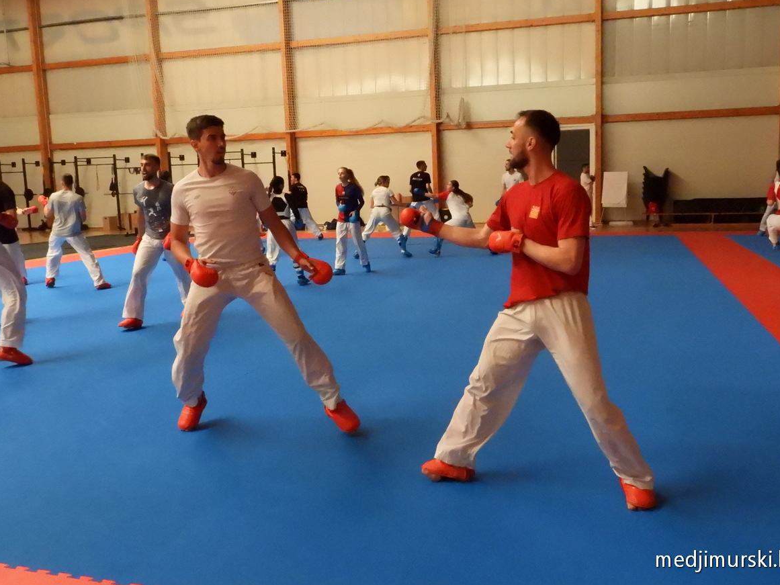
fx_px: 699
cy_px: 285
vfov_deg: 45.4
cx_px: 400
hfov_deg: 58.3
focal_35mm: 31
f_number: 7.1
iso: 3200
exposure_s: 1/320
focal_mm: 5.4
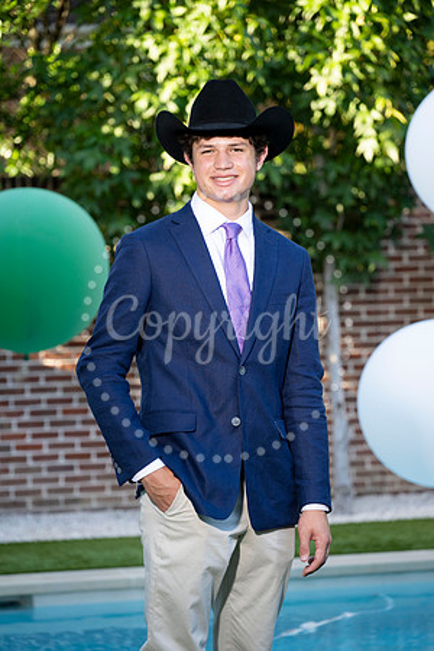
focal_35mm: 120
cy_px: 326
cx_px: 217
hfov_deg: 11.4
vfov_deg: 17.1
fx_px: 2170
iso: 400
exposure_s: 1/200
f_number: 4.5
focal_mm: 120
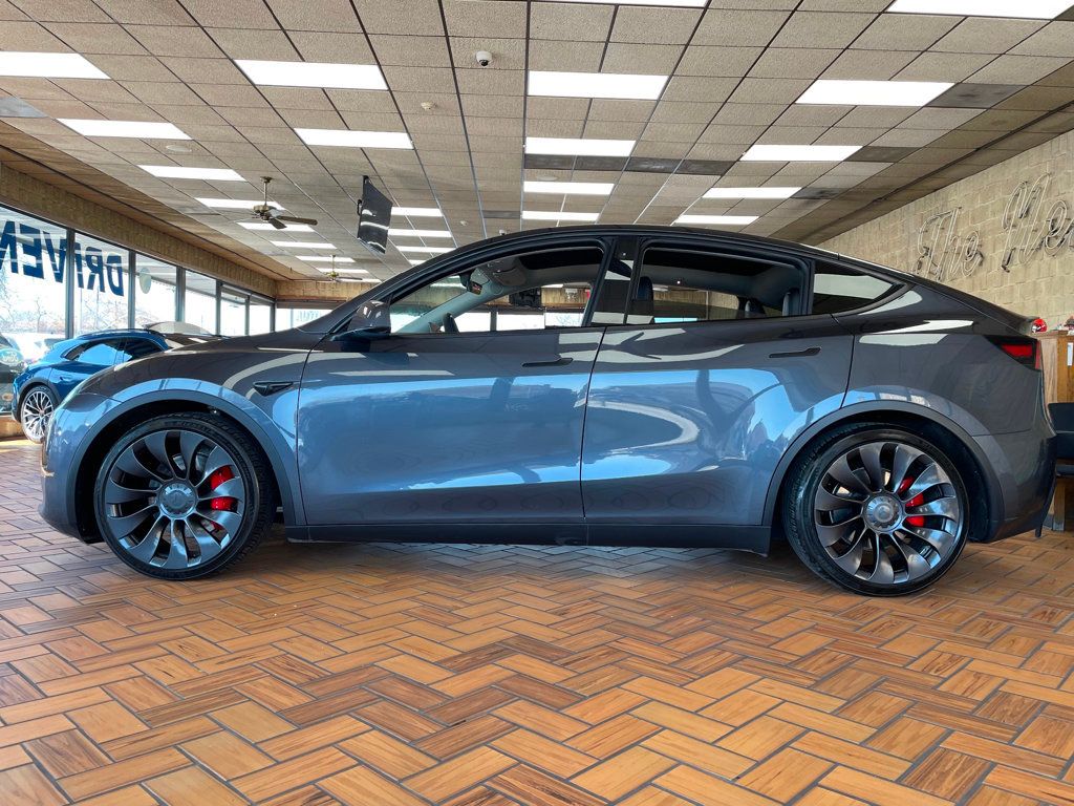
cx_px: 537
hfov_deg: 67.3
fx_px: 807
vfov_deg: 53.1
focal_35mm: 26
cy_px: 403
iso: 40
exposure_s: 1/120
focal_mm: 4.2
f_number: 1.6
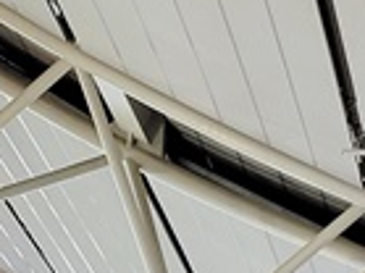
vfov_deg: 6.8
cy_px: 932
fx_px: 1970
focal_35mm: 187
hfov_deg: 10.0
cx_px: 667
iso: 100
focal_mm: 5.4
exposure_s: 1/120
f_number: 1.8
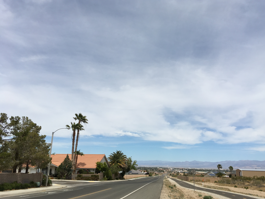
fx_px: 237
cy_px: 100
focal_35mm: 31
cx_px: 141
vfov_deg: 45.4
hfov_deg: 58.3
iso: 25
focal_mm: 4.15
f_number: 2.2
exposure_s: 1/3663
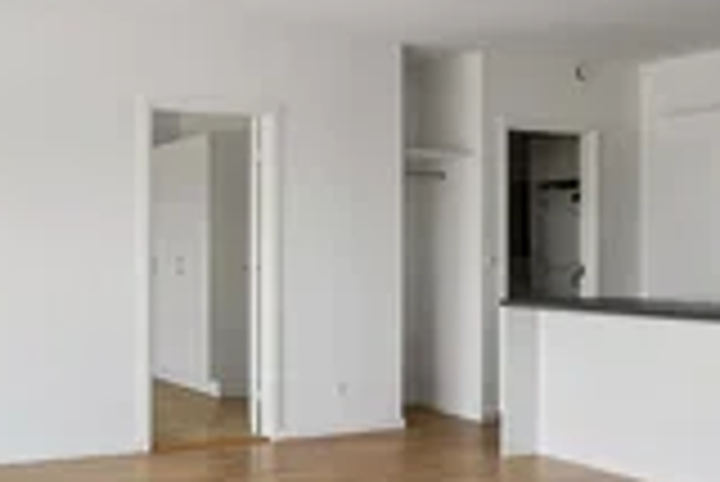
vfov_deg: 32.5
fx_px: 826
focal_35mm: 41
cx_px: 45
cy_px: 246
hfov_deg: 42.4
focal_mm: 11
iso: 200
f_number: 8
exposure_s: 1/60
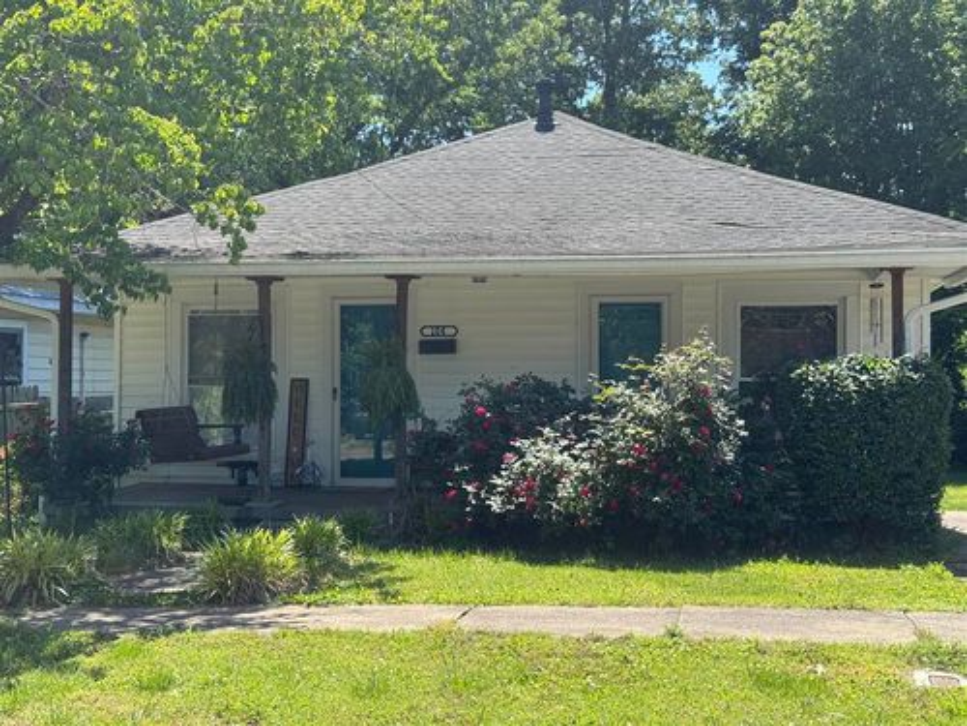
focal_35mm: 48
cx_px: 484
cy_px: 363
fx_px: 1341
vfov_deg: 30.3
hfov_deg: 39.7
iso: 64
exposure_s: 1/1366
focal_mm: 6.76
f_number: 1.78
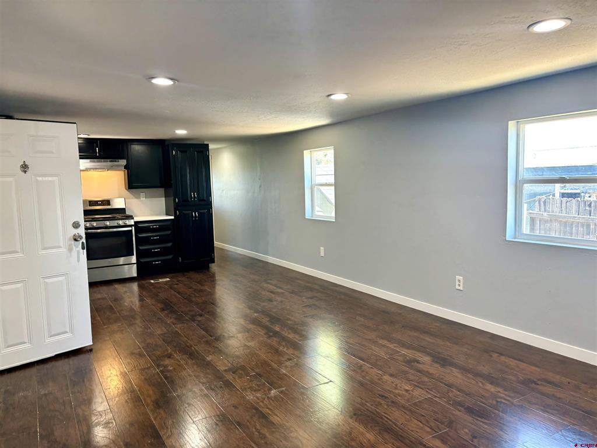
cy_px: 224
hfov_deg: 67.3
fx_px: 448
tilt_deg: -4.2
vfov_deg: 53.1
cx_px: 298
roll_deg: +2.4
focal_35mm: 26
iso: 100
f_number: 1.6
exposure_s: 1/60
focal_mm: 5.96
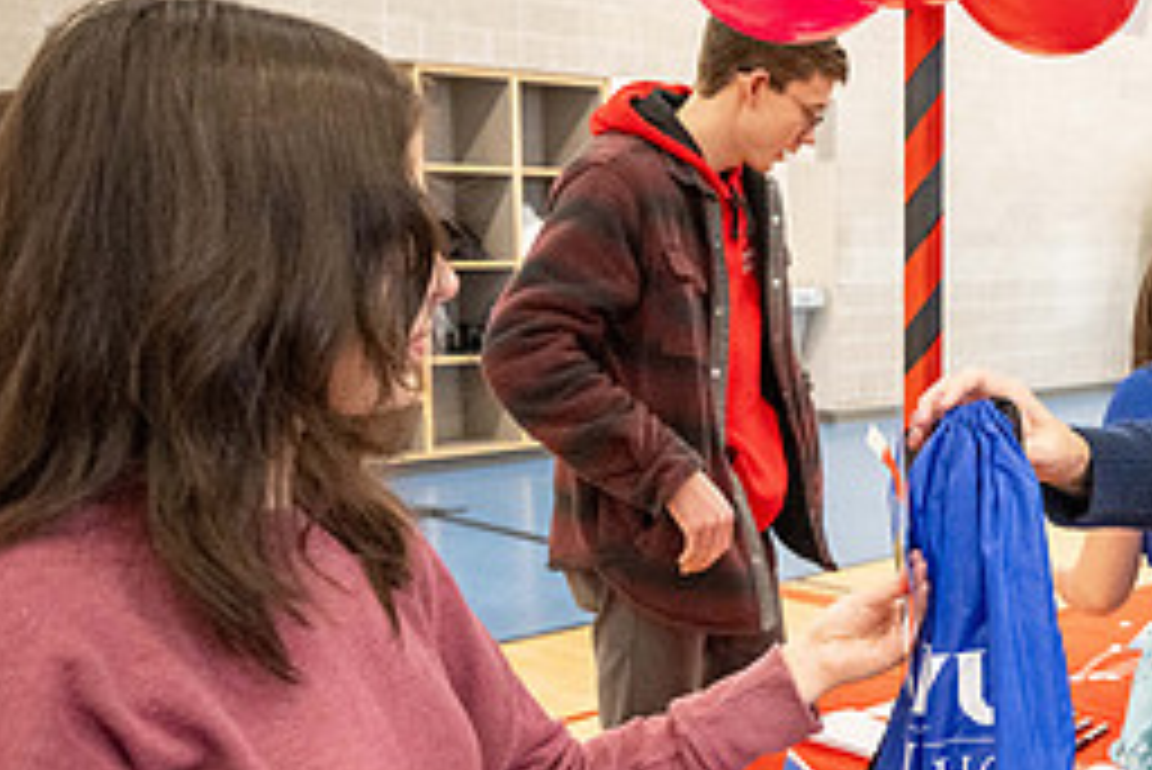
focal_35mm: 51
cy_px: 466
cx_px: 1148
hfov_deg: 35.3
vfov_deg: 26.5
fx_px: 1633
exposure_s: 1/320
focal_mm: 22.5
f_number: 4
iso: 4000
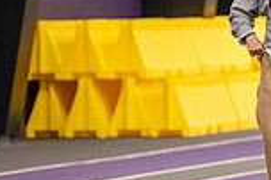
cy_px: 90
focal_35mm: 650
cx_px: 421
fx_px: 4888
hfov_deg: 3.2
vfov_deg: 2.1
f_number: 3.2
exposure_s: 1/200
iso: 2500
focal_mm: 170
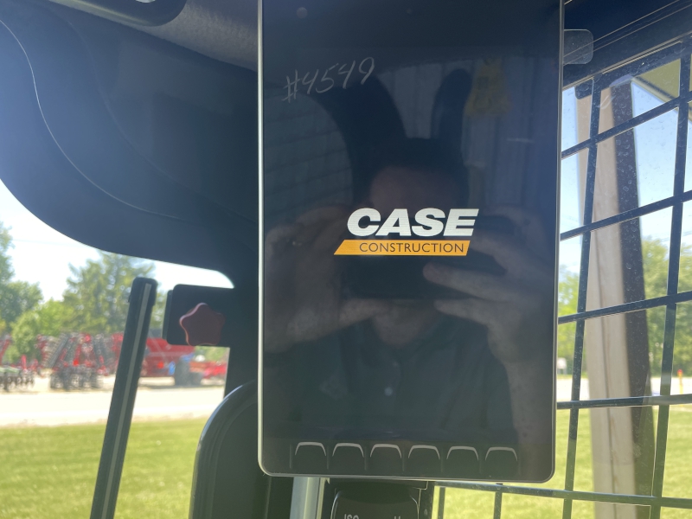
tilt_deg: +11.0
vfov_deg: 53.1
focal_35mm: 26
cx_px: 346
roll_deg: -1.5
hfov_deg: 67.3
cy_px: 260
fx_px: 520
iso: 32
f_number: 1.6
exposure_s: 1/185
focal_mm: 4.2
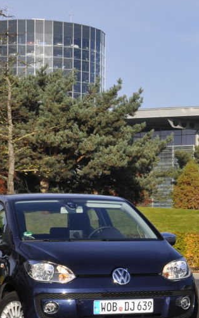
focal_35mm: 140
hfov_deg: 9.3
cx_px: 201
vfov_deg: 14.9
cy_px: 207
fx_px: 1214
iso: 200
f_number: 14
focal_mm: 45
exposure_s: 1/200
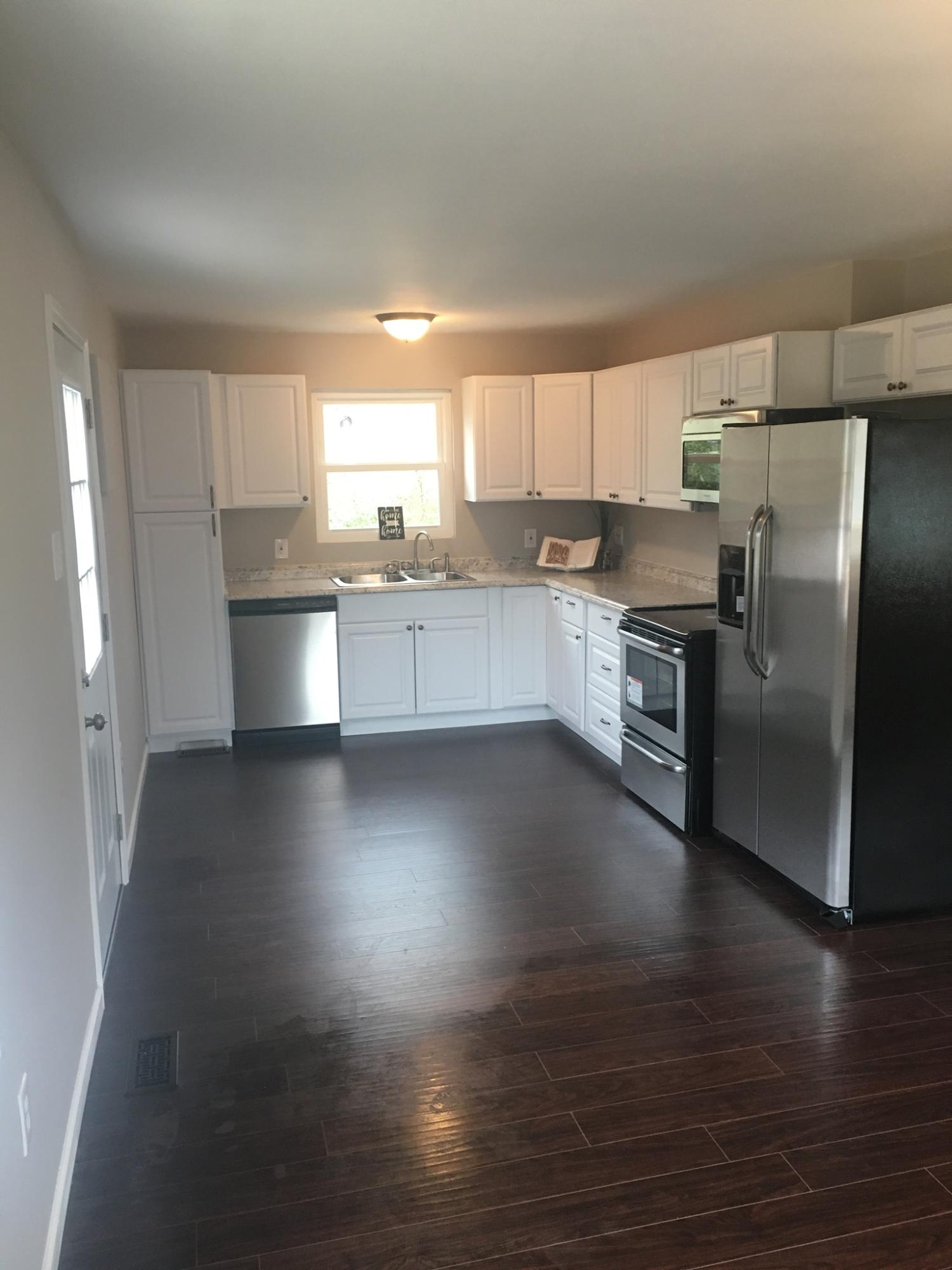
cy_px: 635
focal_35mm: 29
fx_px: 1063
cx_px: 476
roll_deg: +1.4
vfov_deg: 61.7
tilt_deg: -9.1
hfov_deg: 48.2
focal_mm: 4.15
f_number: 2.2
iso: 100
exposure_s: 1/30
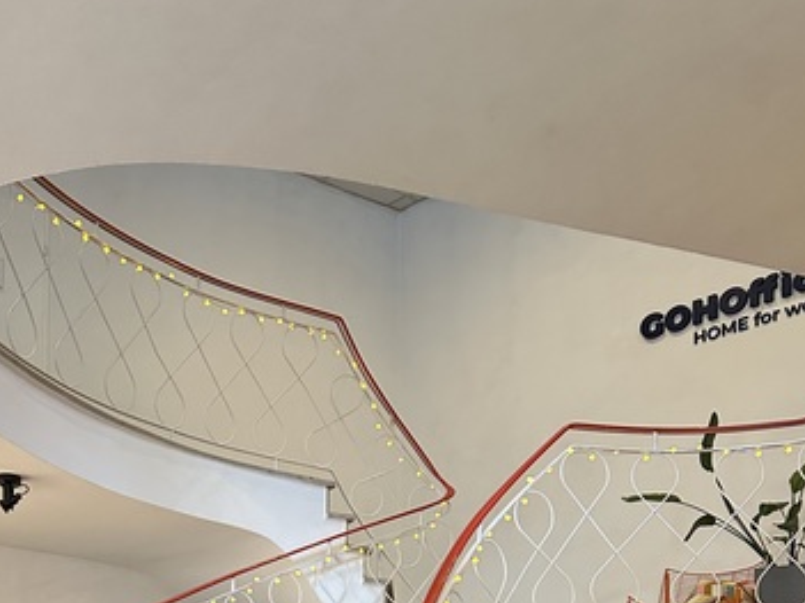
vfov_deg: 27.1
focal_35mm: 46
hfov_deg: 40.7
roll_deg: -0.6
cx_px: 263
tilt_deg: +1.9
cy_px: 755
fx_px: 1069
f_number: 1.78
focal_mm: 6.86
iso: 500
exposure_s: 1/50
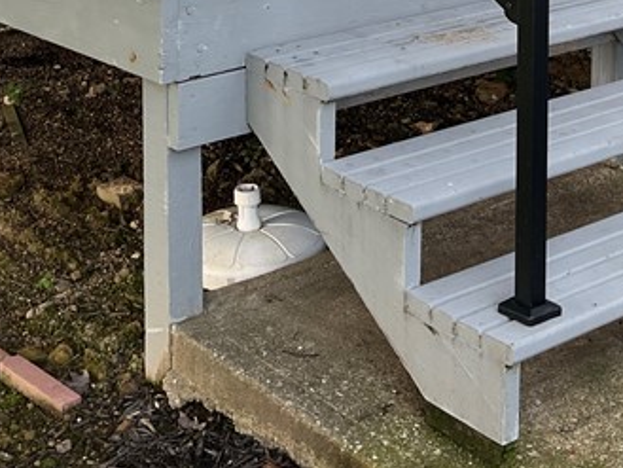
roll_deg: -0.5
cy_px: -227
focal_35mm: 81
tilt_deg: -5.0
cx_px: 333
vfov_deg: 16.6
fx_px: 1458
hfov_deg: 24.1
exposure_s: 1/381
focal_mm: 5.1
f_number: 1.6
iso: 50
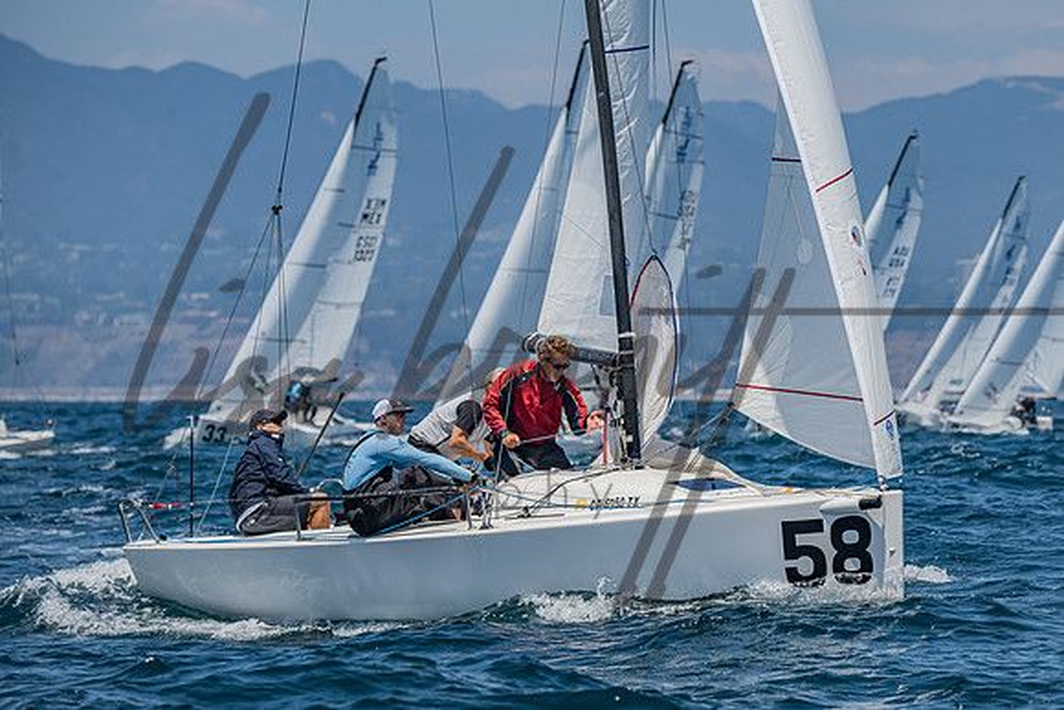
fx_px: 8559
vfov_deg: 4.8
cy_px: 356
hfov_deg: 7.1
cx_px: 639
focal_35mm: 290
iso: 400
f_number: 6.3
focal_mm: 230
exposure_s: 1/2000
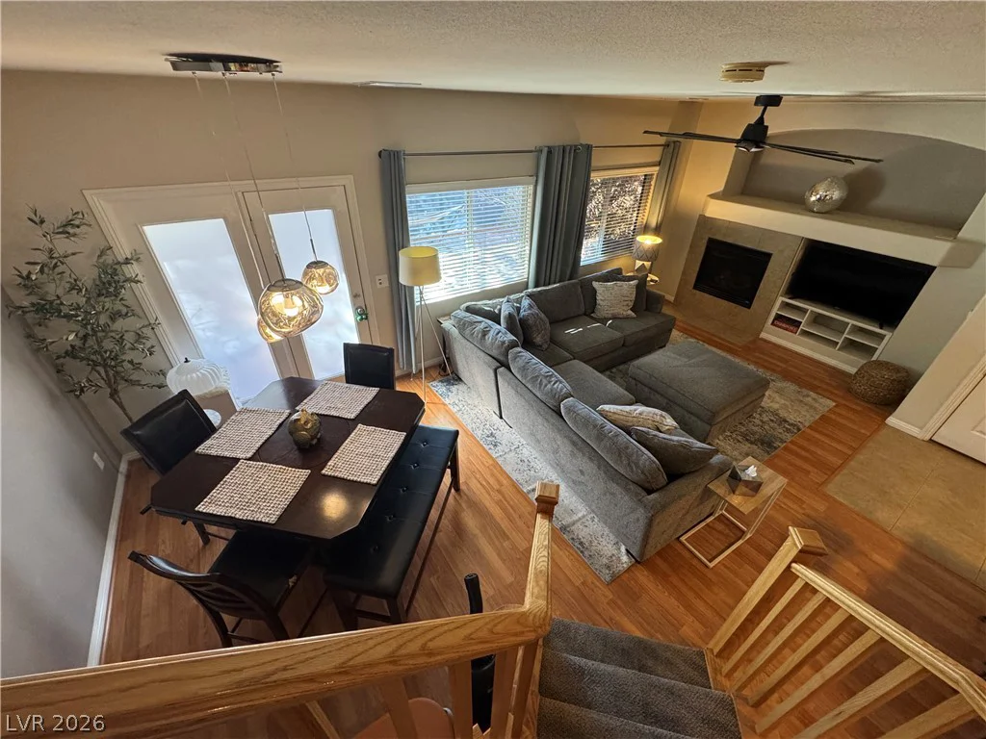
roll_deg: -0.7
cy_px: 370
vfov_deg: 85.7
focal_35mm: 14
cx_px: 493
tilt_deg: -34.3
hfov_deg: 102.1
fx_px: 399
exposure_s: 1/120
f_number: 2.2
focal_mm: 2.22
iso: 320
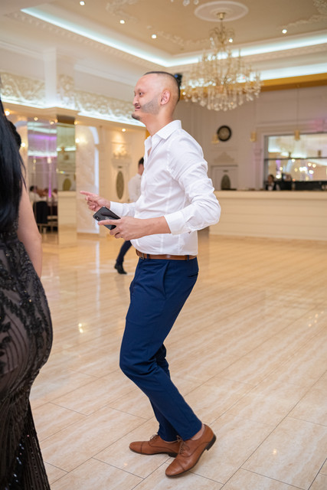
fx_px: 477
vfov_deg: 54.4
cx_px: 164
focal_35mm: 35
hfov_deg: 37.9
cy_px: 245
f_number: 2
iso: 800
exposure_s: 1/125
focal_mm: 23
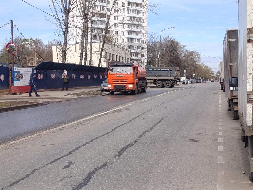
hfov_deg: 41.2
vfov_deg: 31.6
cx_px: 126
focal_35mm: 46
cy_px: 95
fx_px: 337
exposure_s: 1/466
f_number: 1.65
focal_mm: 6.11
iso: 50
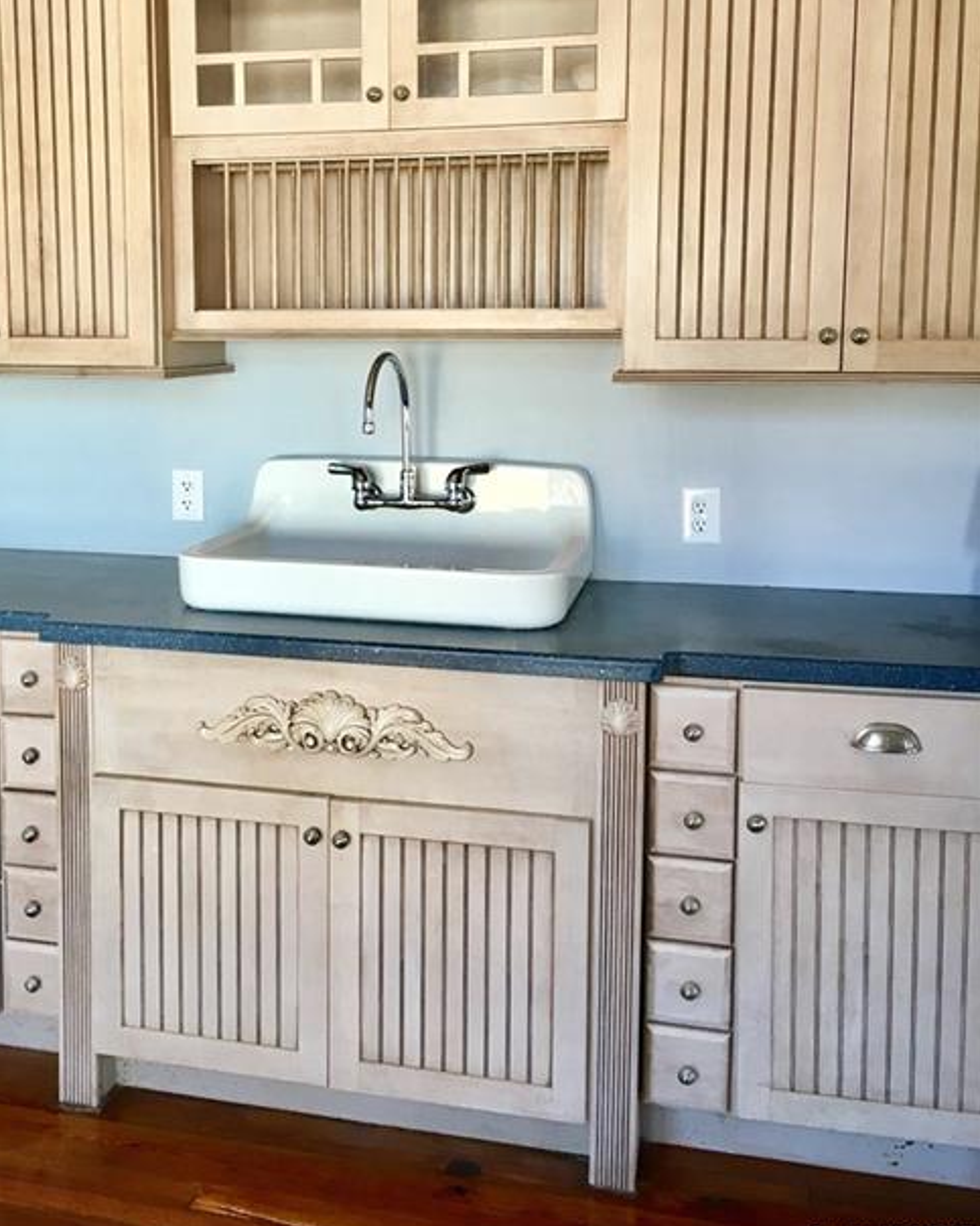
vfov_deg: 49.9
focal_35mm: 36
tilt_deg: -5.8
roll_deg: -1.1
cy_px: 471
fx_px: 1306
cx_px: 400
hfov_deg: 41.0
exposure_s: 1/30
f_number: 2.2
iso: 25
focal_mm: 4.15
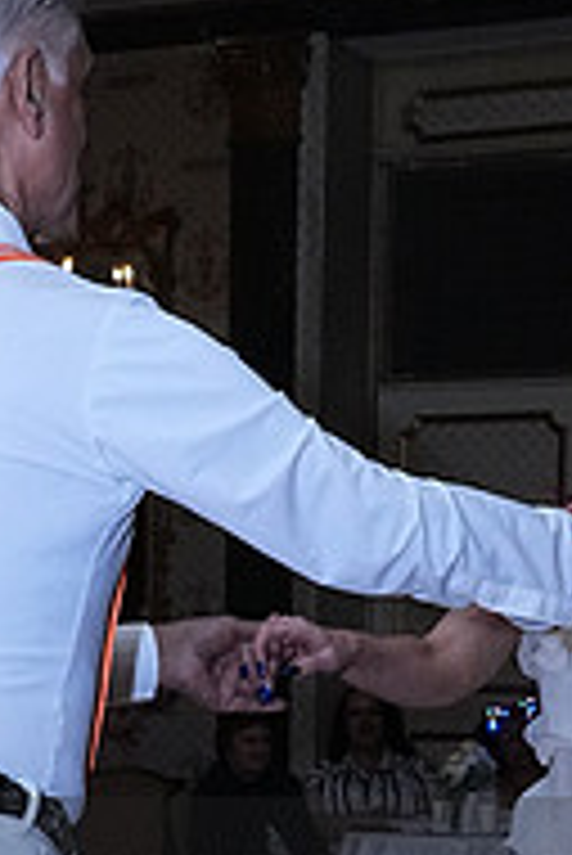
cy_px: 950
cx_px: 313
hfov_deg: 12.5
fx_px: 2617
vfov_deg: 17.9
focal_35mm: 110
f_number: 9
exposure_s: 1/200
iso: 5000
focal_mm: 24
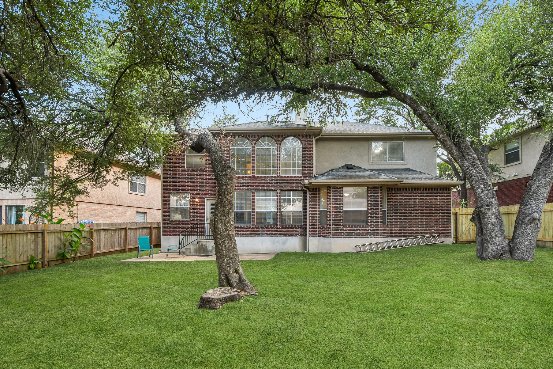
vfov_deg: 70.3
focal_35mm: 17
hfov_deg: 93.0
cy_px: 201
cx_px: 303
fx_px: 261
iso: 400
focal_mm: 10
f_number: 8
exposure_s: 1/125
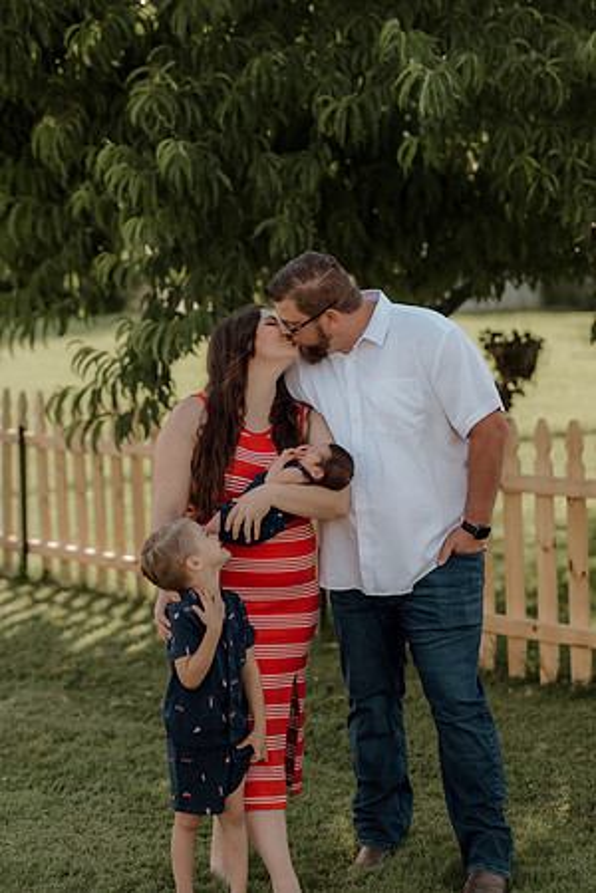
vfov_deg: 23.9
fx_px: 2111
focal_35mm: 85
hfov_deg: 16.1
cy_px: 446
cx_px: 298
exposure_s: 1/320
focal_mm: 85
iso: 80
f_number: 2.5
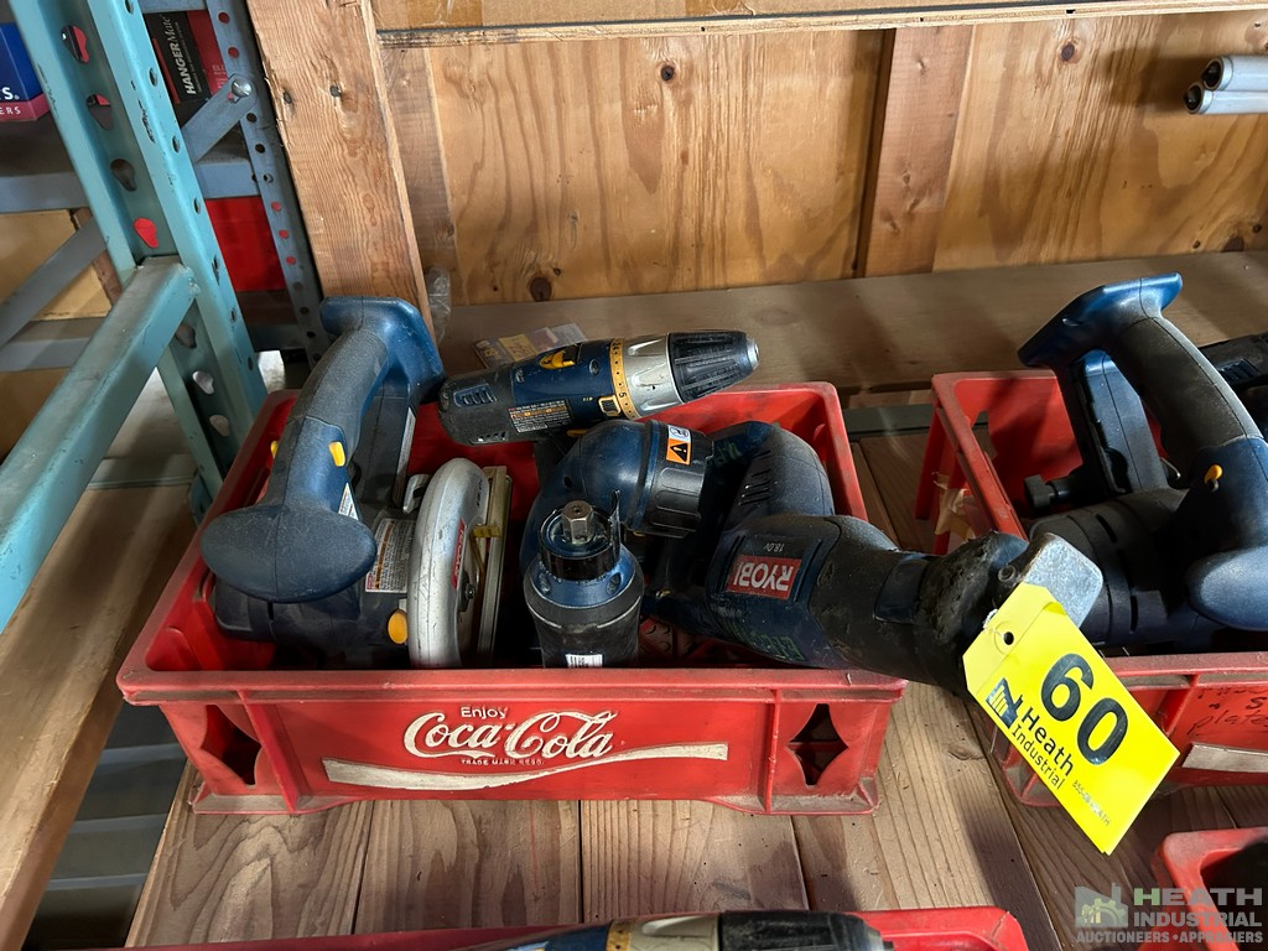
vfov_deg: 53.1
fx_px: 952
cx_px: 634
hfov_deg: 67.3
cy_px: 476
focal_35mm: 26
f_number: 1.5
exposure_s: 1/30
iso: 500
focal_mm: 5.7
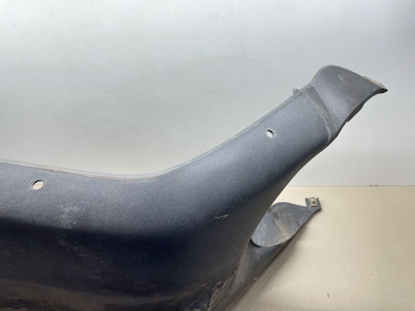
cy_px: 156
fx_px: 312
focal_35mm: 26
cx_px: 208
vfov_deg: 53.1
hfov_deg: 67.3
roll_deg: +12.5
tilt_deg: -44.5
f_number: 1.6
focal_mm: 4.2
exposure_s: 1/100
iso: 80
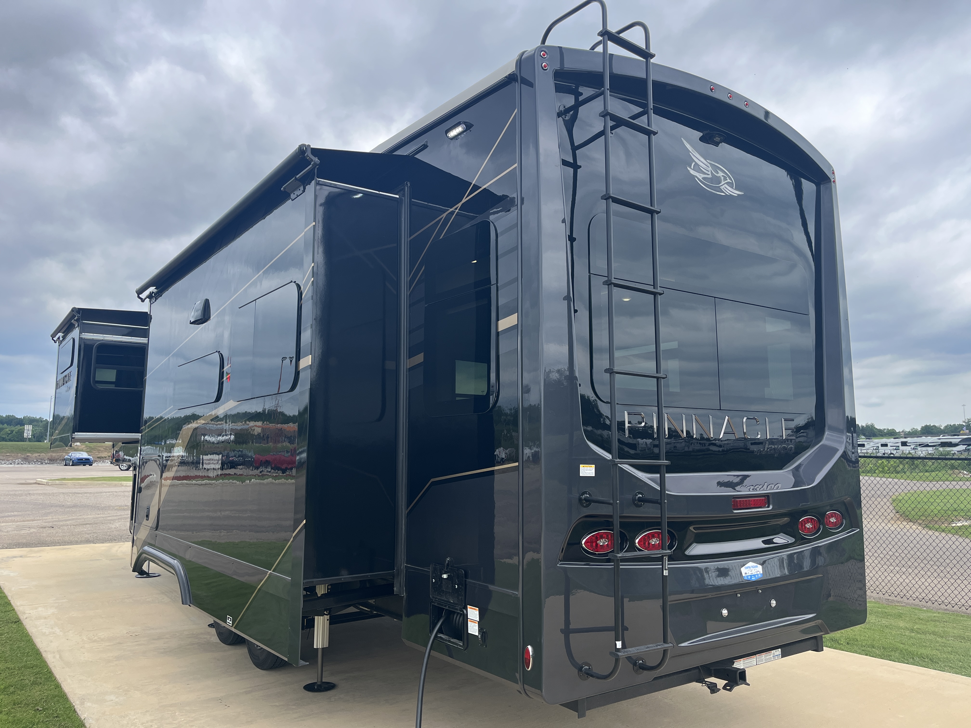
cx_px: 486
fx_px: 729
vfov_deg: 53.1
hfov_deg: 67.3
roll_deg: +0.4
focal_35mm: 26
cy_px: 364
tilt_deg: +7.3
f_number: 1.6
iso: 50
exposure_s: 1/1225
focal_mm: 5.1
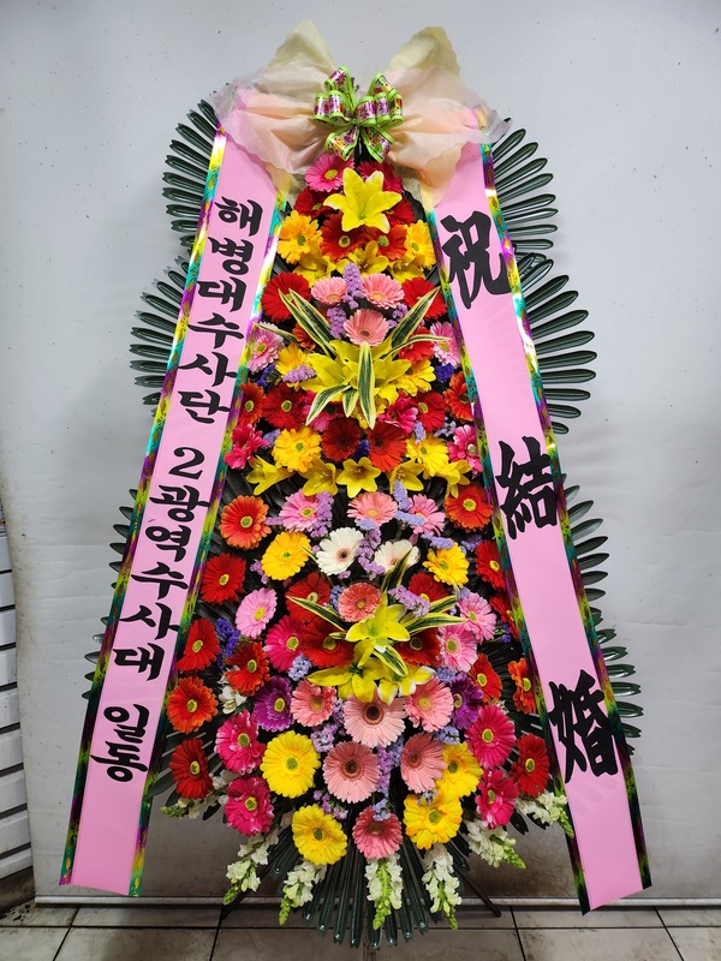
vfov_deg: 71.6
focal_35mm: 24
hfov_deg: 56.8
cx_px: 360
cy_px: 480
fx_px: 667
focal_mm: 5
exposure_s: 1/120
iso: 125
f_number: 1.8
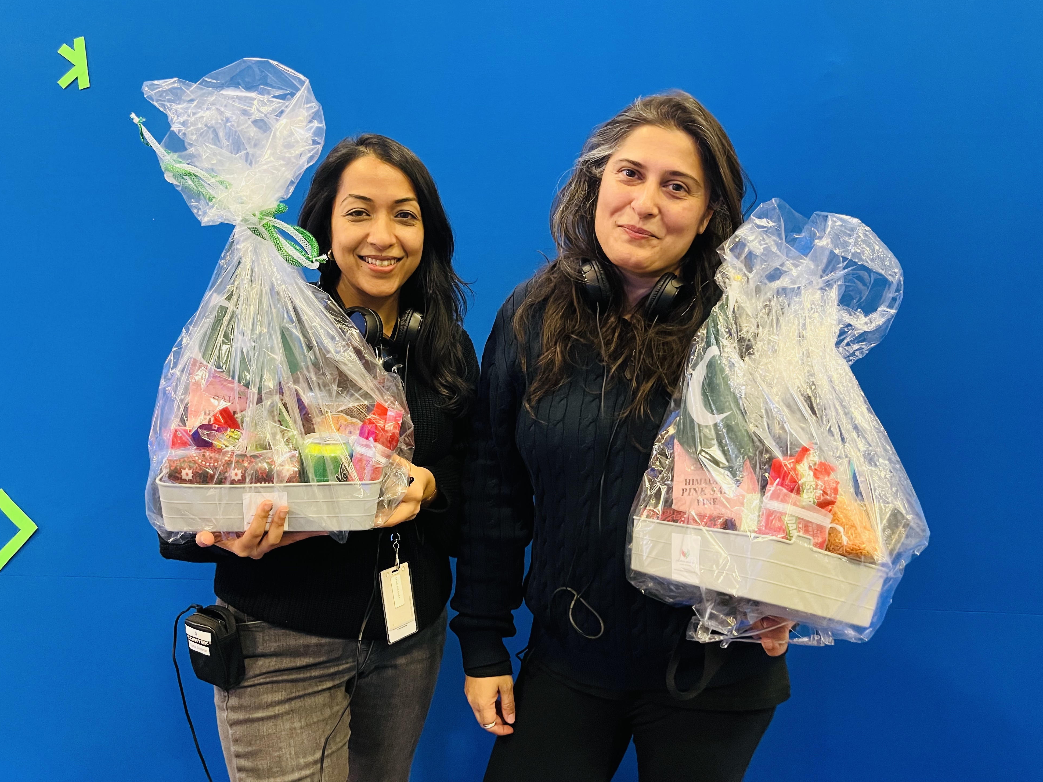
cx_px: 521
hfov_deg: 65.3
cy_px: 376
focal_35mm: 27
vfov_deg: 51.3
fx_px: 814
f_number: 1.6
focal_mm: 5.1
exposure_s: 1/40
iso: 500
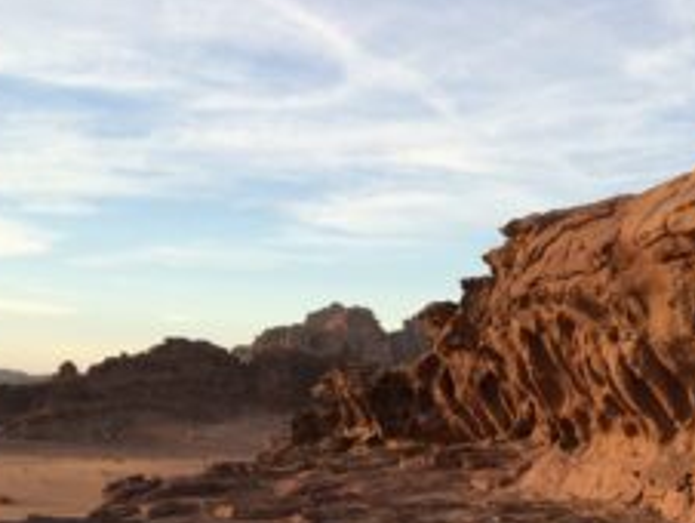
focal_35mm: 53
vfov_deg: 26.9
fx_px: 1065
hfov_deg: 34.9
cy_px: 437
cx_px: 569
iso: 32
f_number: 2.2
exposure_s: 1/622
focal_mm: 4.12
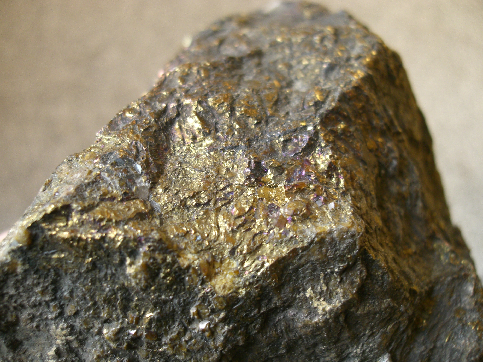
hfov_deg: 49.0
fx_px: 530
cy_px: 181
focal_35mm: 38
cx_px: 242
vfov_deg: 37.7
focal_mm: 6.3
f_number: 3.1
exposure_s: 1/60
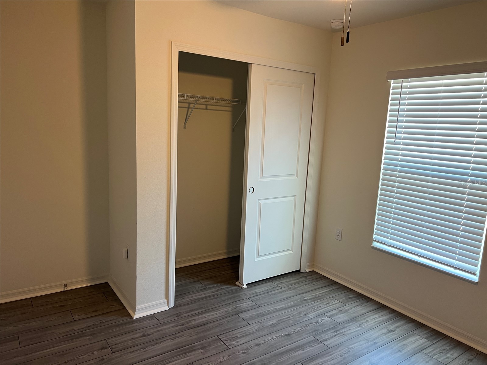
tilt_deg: -10.1
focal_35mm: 26
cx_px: 244
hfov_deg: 67.3
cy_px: 182
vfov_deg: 53.1
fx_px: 366
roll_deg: -2.8
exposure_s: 1/60
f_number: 1.5
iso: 125
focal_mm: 5.7
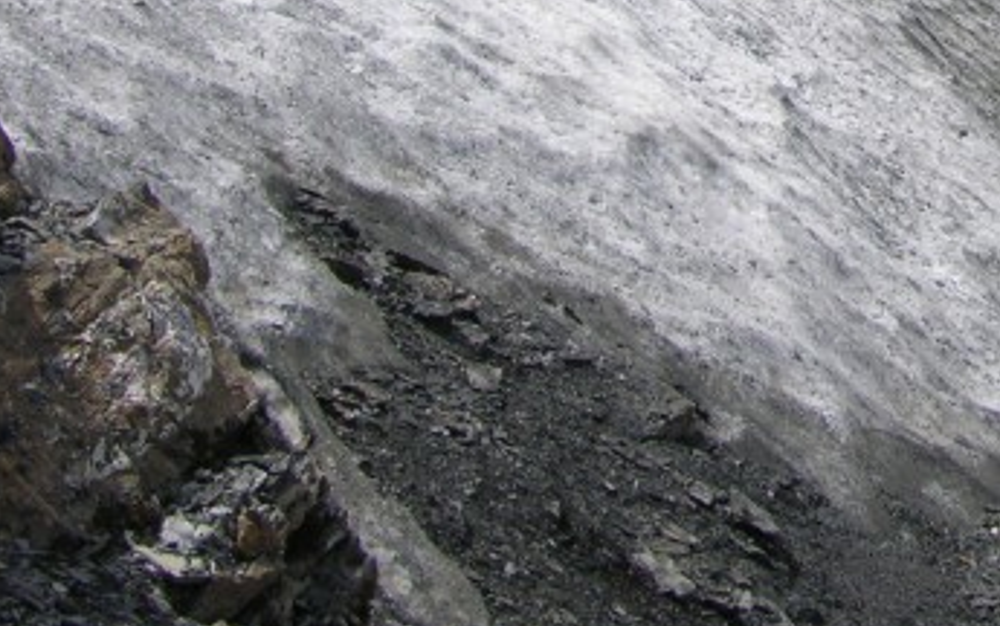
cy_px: -397
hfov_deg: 18.1
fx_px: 2999
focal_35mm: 110
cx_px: 1145
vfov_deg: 11.3
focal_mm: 8.9
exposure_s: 1/282
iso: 50
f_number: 6.3
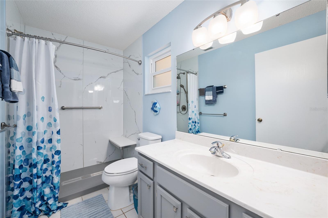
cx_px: 164
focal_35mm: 14
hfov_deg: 104.3
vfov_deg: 81.2
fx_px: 128
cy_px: 109
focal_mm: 14
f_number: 7.1
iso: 500
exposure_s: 1/6
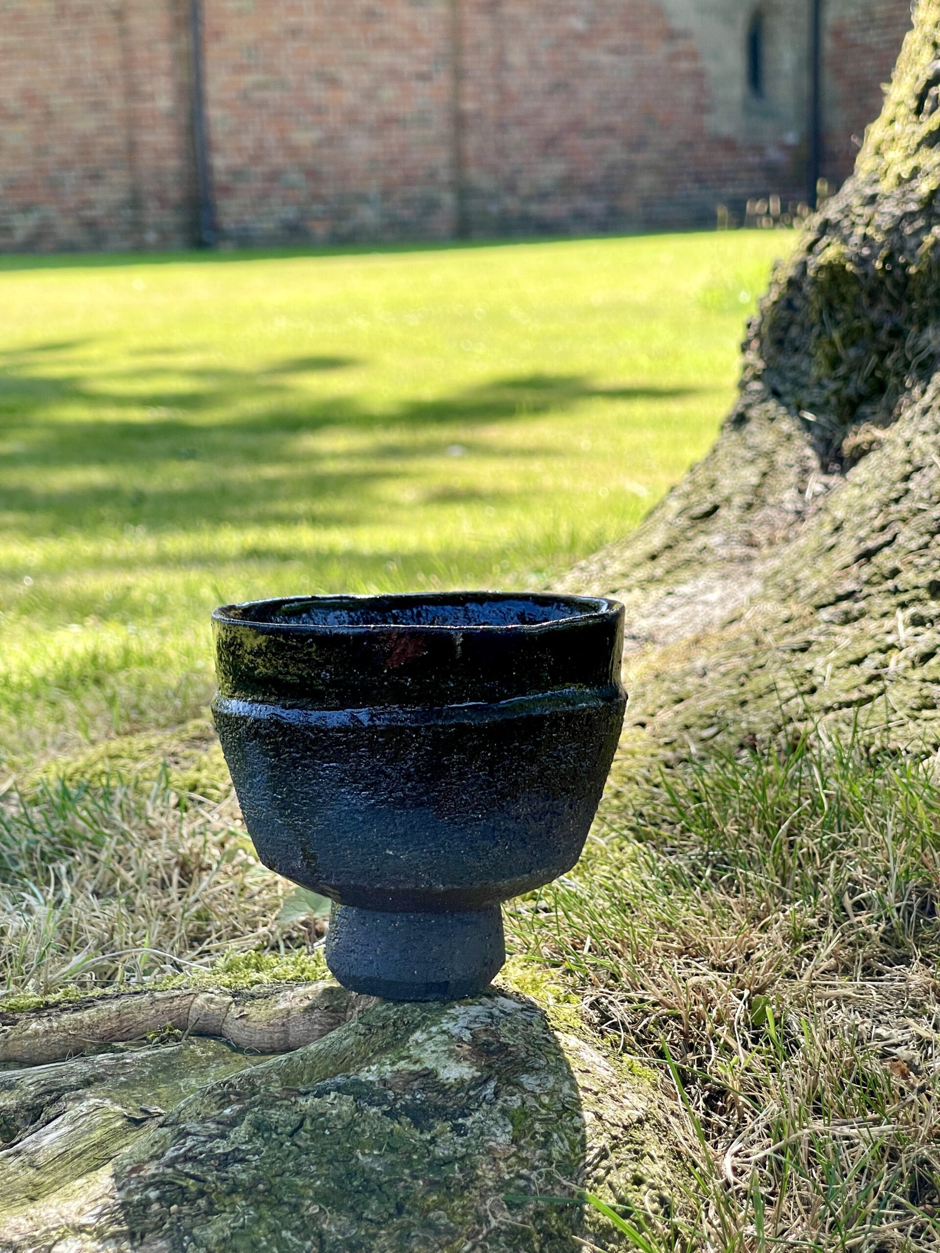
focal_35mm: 64
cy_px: 626
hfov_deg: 22.9
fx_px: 2317
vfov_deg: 30.3
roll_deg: +1.9
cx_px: 470
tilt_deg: -9.2
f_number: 2.2
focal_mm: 7.5
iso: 20
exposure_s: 1/240
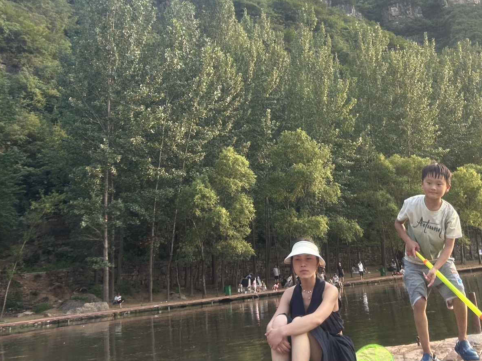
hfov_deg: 42.9
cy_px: 64
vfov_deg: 31.9
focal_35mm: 44
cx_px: 268
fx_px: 613
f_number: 1.5
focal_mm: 5.7
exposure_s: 1/753
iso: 50
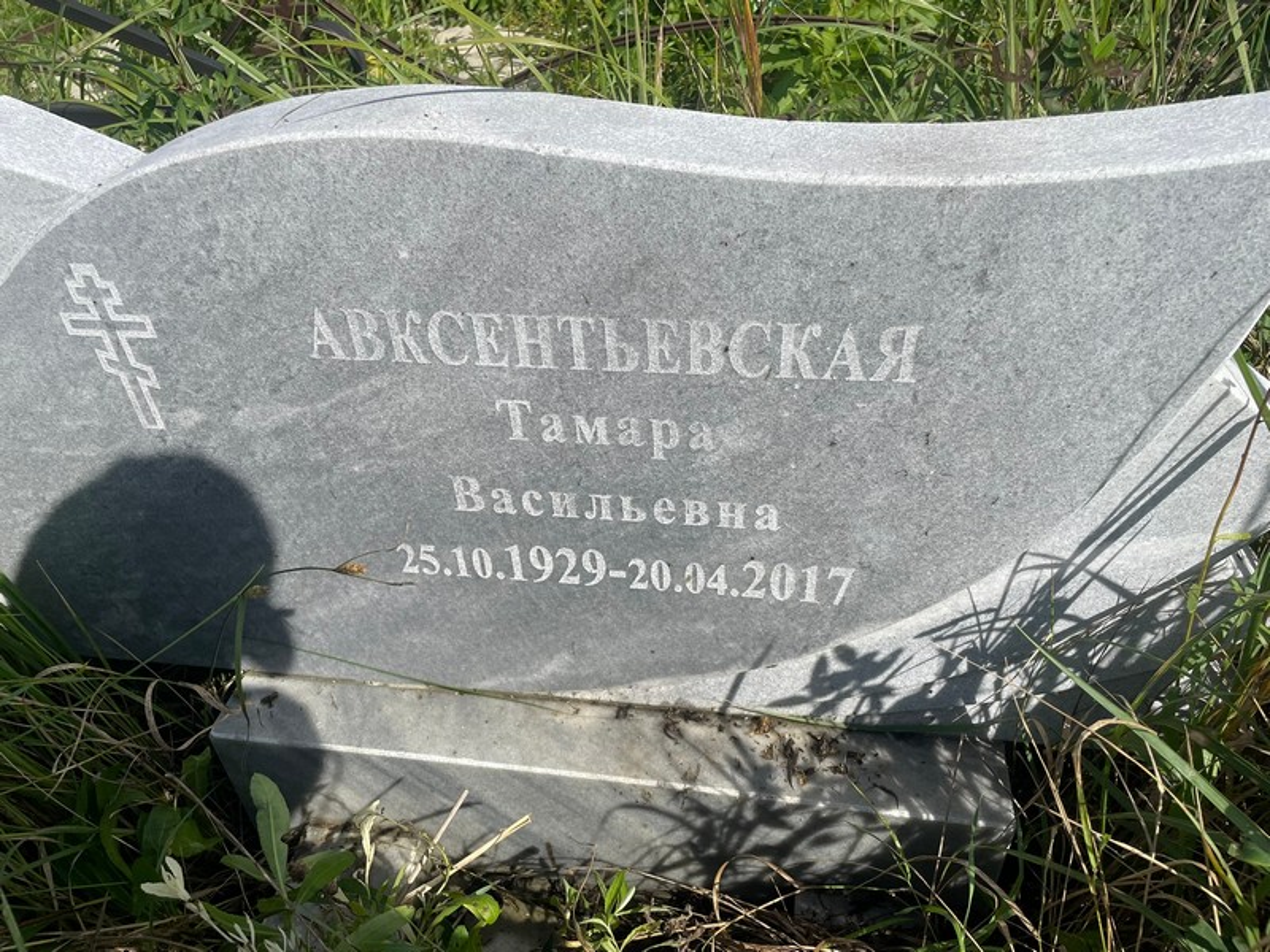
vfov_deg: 53.1
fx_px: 954
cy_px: 476
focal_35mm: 26
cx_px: 635
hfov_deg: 67.3
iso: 32
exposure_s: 1/4831
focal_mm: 4.2
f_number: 1.6
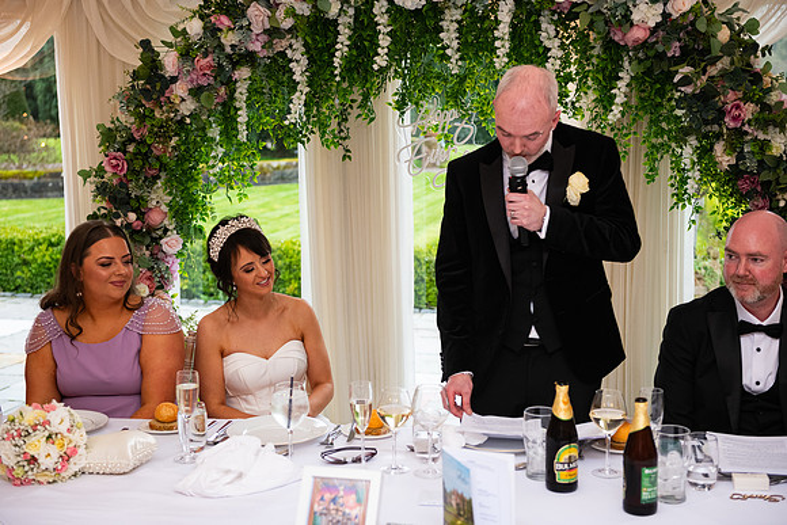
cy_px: 262
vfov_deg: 26.0
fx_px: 1137
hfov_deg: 38.2
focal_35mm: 52
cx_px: 394
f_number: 3.5
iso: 1000
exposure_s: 1/160
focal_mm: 52
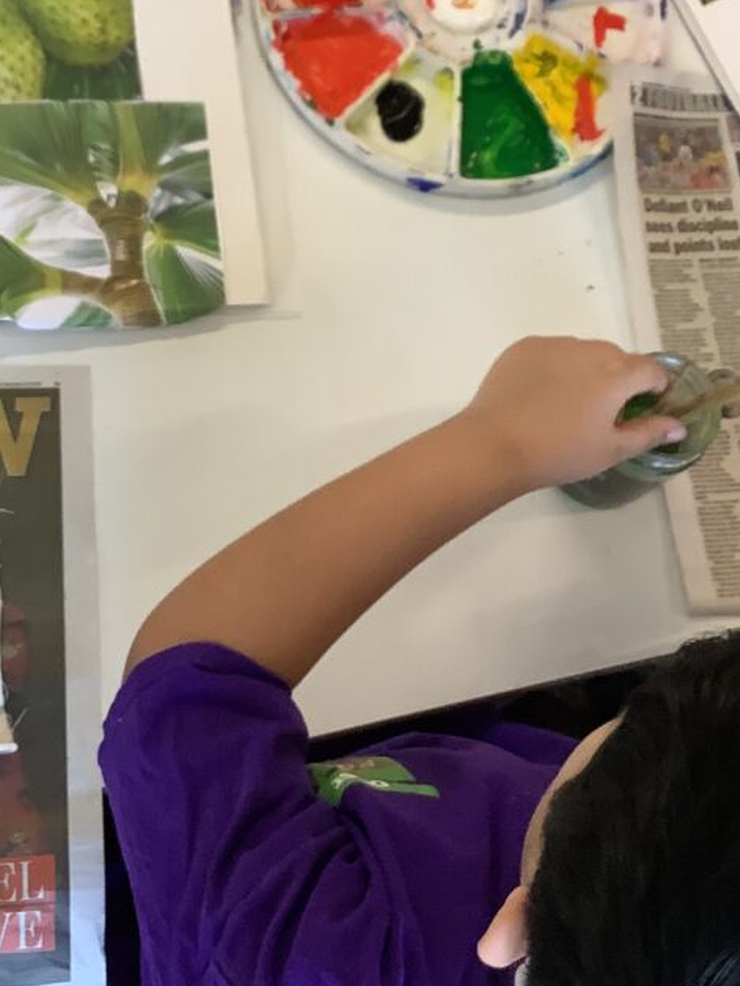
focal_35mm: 60
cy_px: 283
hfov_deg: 24.2
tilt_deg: -68.4
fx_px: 1710
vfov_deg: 31.8
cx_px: 214
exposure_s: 1/50
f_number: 2.4
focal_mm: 3.3
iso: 160
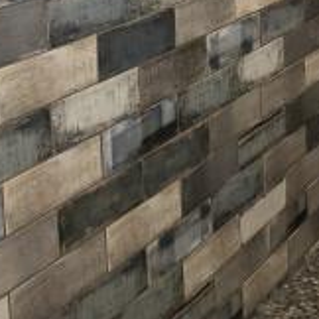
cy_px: 4
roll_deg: +0.1
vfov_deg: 17.4
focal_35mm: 98
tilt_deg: -9.3
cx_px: 412
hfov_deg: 16.8
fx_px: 1022
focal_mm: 4
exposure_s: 1/24
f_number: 1.8
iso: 40
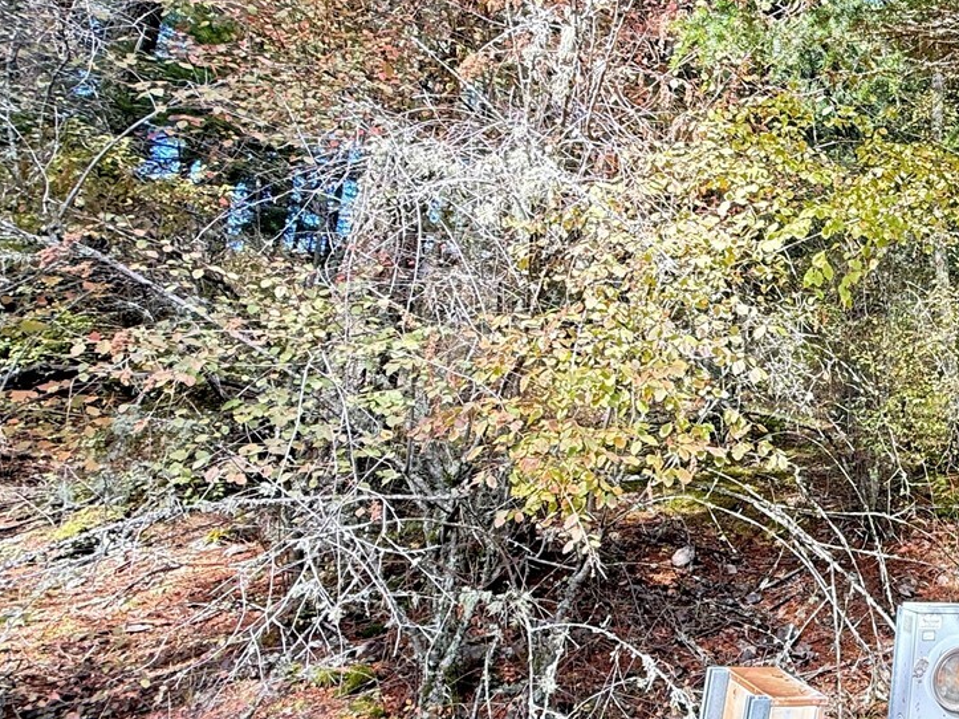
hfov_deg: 46.1
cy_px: 391
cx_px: 1013
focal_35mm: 31
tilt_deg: +11.4
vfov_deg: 45.4
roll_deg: -3.6
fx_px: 859
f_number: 2.2
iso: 100
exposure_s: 1/100
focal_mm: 2.22
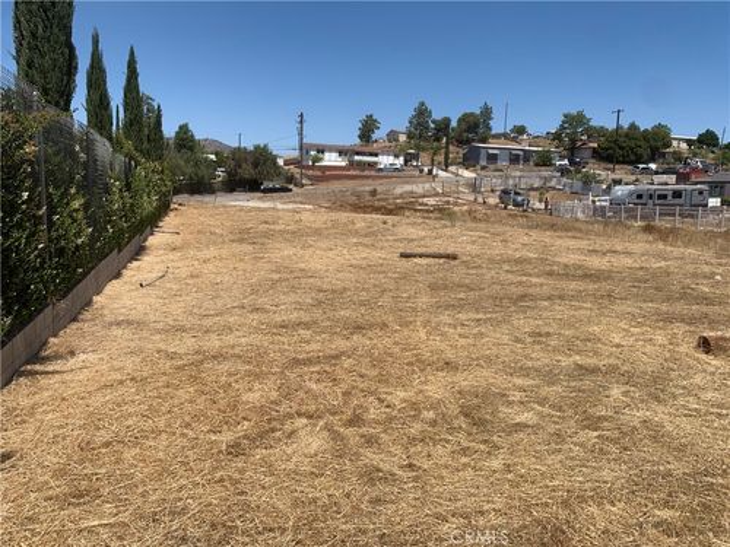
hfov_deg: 67.3
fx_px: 548
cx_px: 365
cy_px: 274
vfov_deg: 53.1
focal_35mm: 26
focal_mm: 4.25
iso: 25
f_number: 1.8
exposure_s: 1/2755
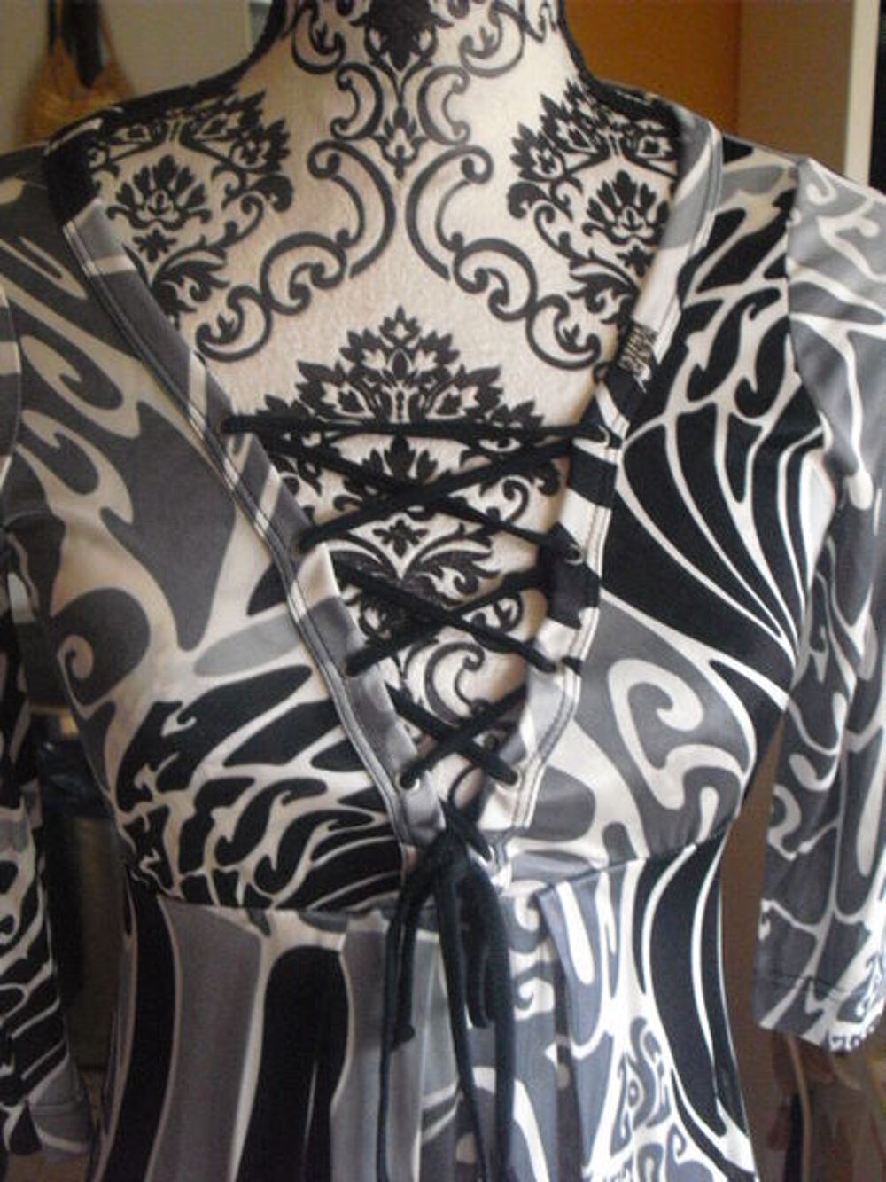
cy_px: 591
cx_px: 443
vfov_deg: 42.9
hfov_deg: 32.9
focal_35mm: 44
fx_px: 1501
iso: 800
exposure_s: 1/15
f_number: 3.4
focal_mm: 7.7
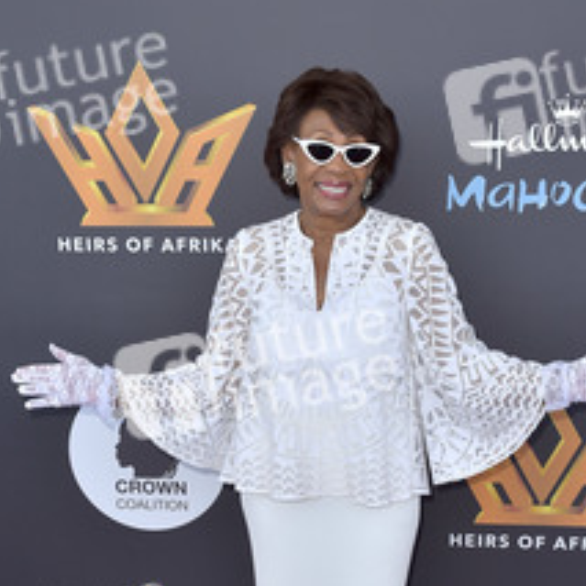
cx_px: 337
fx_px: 1073
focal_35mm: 56
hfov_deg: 30.5
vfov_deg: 29.5
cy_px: 512
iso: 160
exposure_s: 1/250
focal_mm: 35
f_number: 7.1
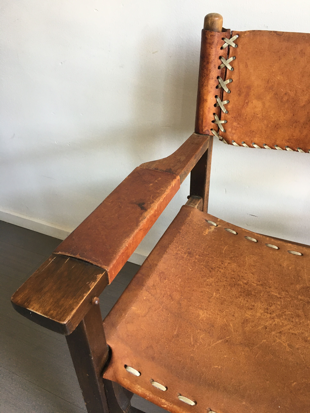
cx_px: 155
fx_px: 346
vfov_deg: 61.7
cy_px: 206
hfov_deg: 48.2
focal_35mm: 29
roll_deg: +2.0
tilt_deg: -37.4
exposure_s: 1/33
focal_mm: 4.15
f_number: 2.2
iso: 64
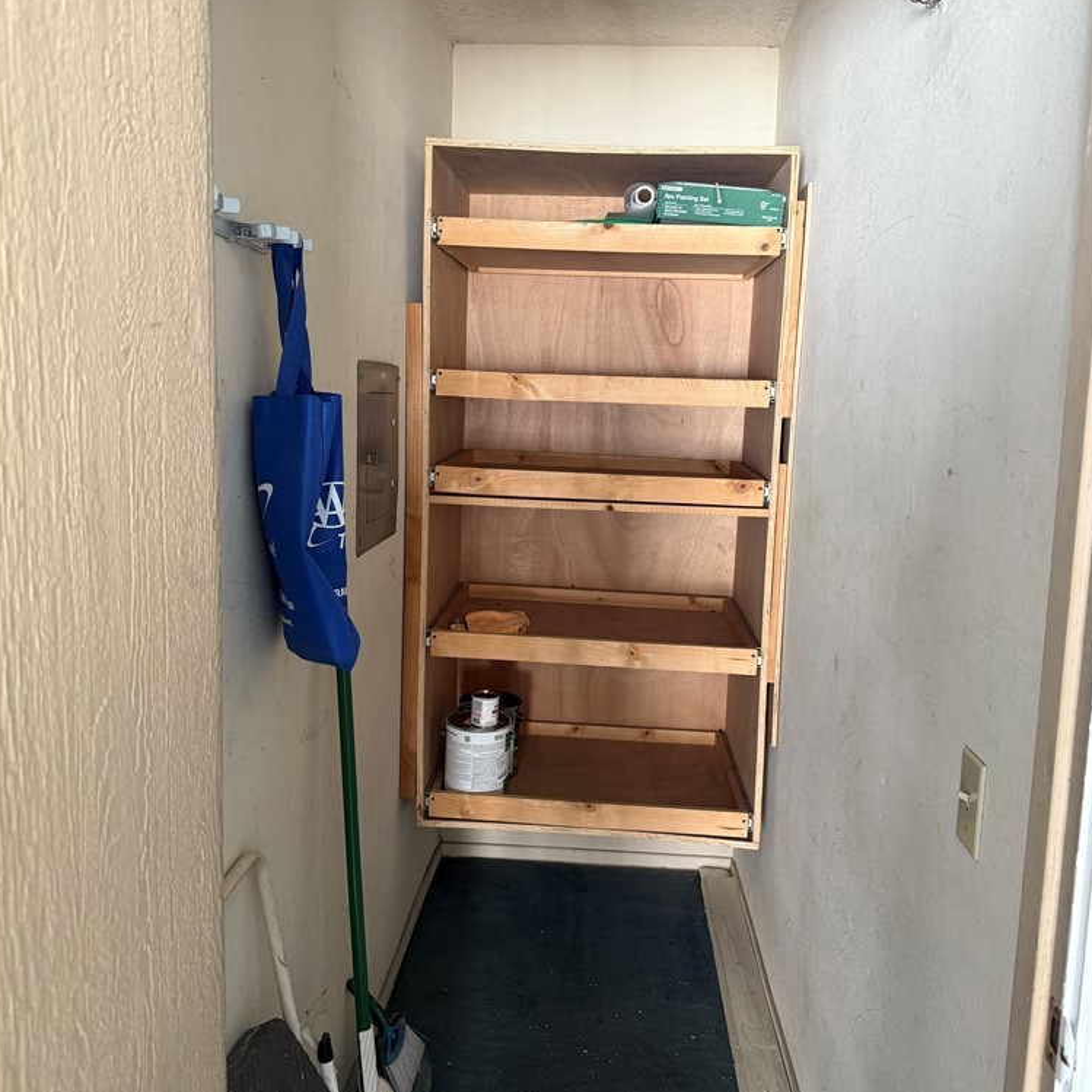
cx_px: 541
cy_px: 519
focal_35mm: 29
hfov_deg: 55.6
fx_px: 1035
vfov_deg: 55.6
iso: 250
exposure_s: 1/60
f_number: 1.78
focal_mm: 6.76
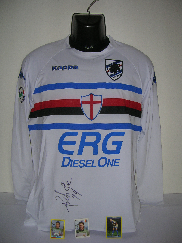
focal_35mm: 34
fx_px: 238
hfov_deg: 41.8
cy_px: 122
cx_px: 91
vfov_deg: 54.0
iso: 50
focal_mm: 5.7
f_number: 2.9
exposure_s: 1/60.1
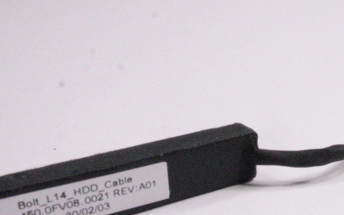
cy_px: 231
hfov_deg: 30.5
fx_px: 609
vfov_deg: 19.3
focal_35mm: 65
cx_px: 291
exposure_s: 1/640
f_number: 22
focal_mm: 16
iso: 12800
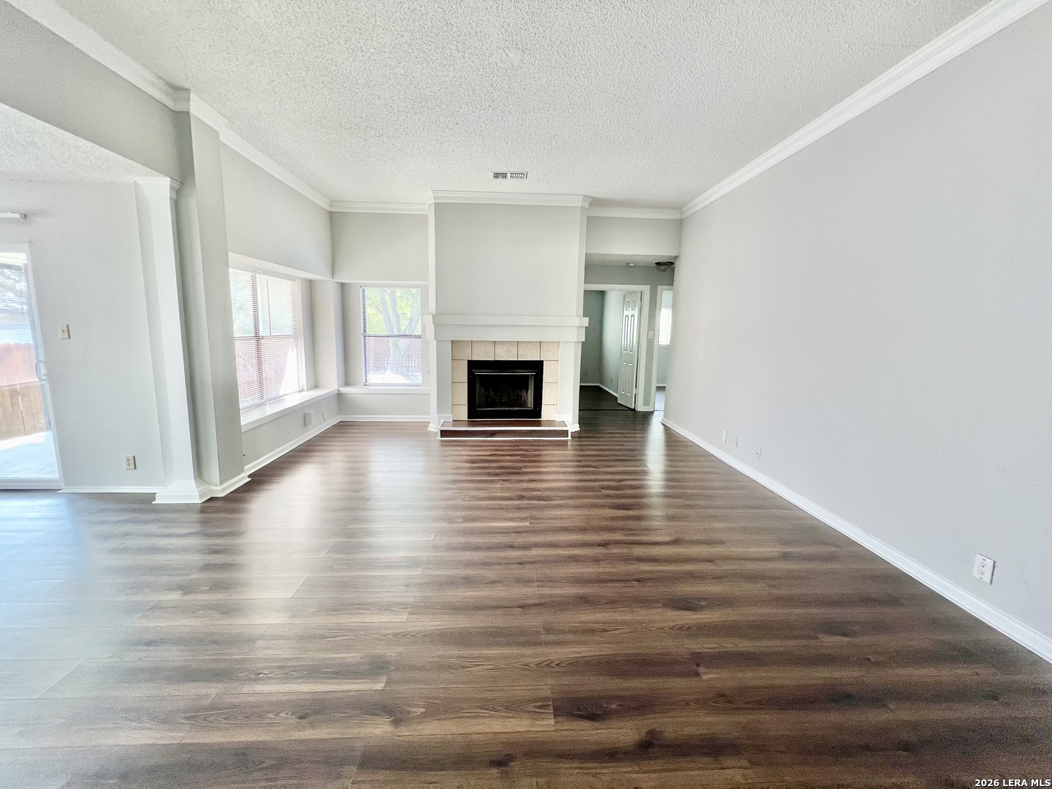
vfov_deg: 89.9
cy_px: 394
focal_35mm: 13
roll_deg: -1.6
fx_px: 395
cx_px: 526
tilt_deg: -9.3
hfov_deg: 106.2
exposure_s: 1/82
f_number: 1.8
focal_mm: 1.57
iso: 250
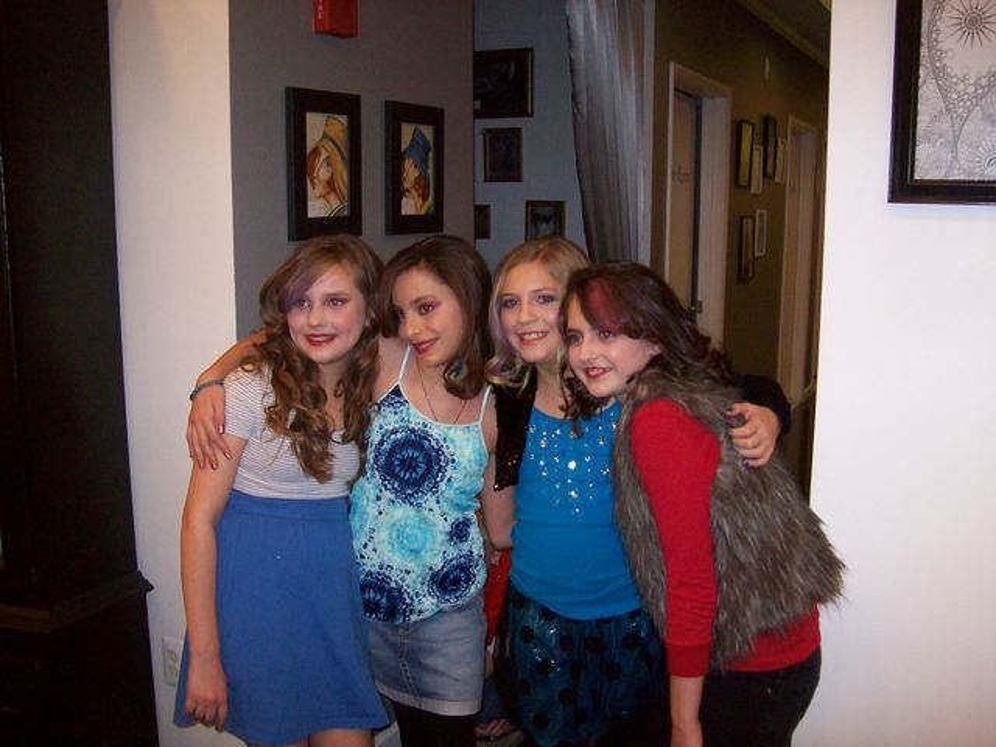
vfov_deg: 39.7
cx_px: 498
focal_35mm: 36
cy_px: 374
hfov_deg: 51.4
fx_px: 1036
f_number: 2.7
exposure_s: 1/64
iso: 200
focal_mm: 6
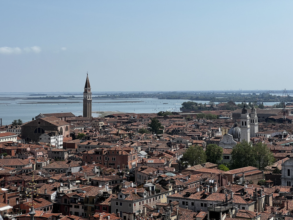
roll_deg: +0.7
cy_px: 110
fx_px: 652
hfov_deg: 25.3
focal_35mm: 77
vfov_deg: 19.1
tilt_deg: -1.7
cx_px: 146
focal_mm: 9
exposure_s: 1/1508
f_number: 2.8
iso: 32
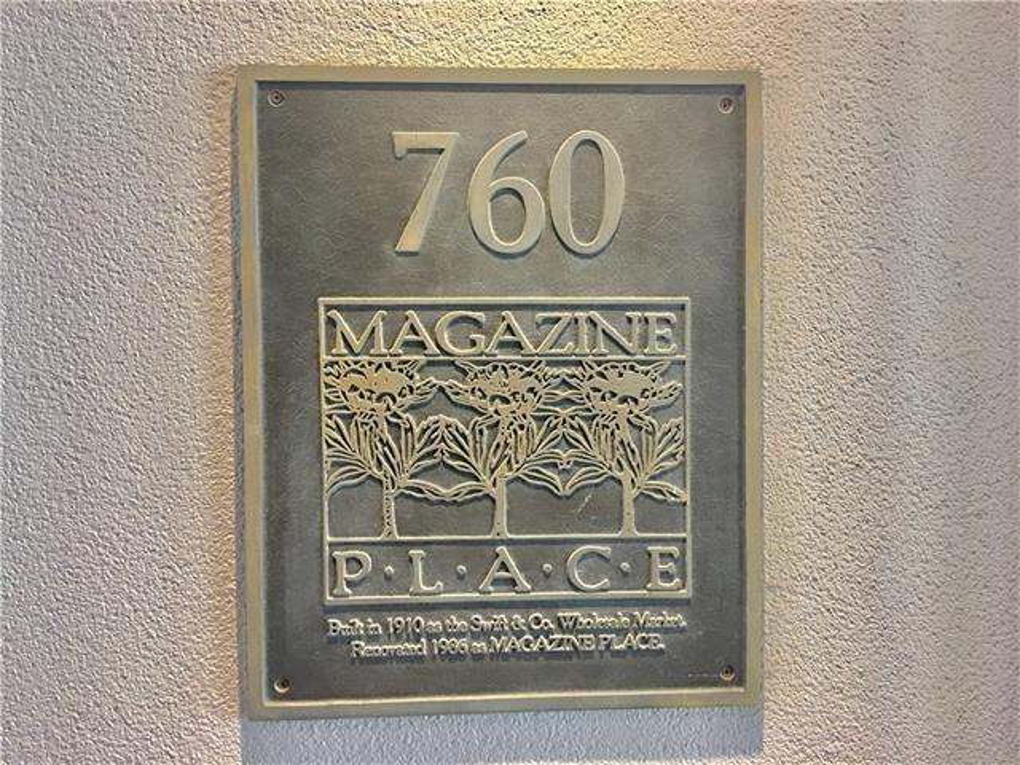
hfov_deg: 61.7
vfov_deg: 48.2
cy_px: 382
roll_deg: -0.6
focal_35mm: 29
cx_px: 510
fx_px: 855
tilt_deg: -1.6
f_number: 2.2
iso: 80
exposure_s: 1/10
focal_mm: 4.15
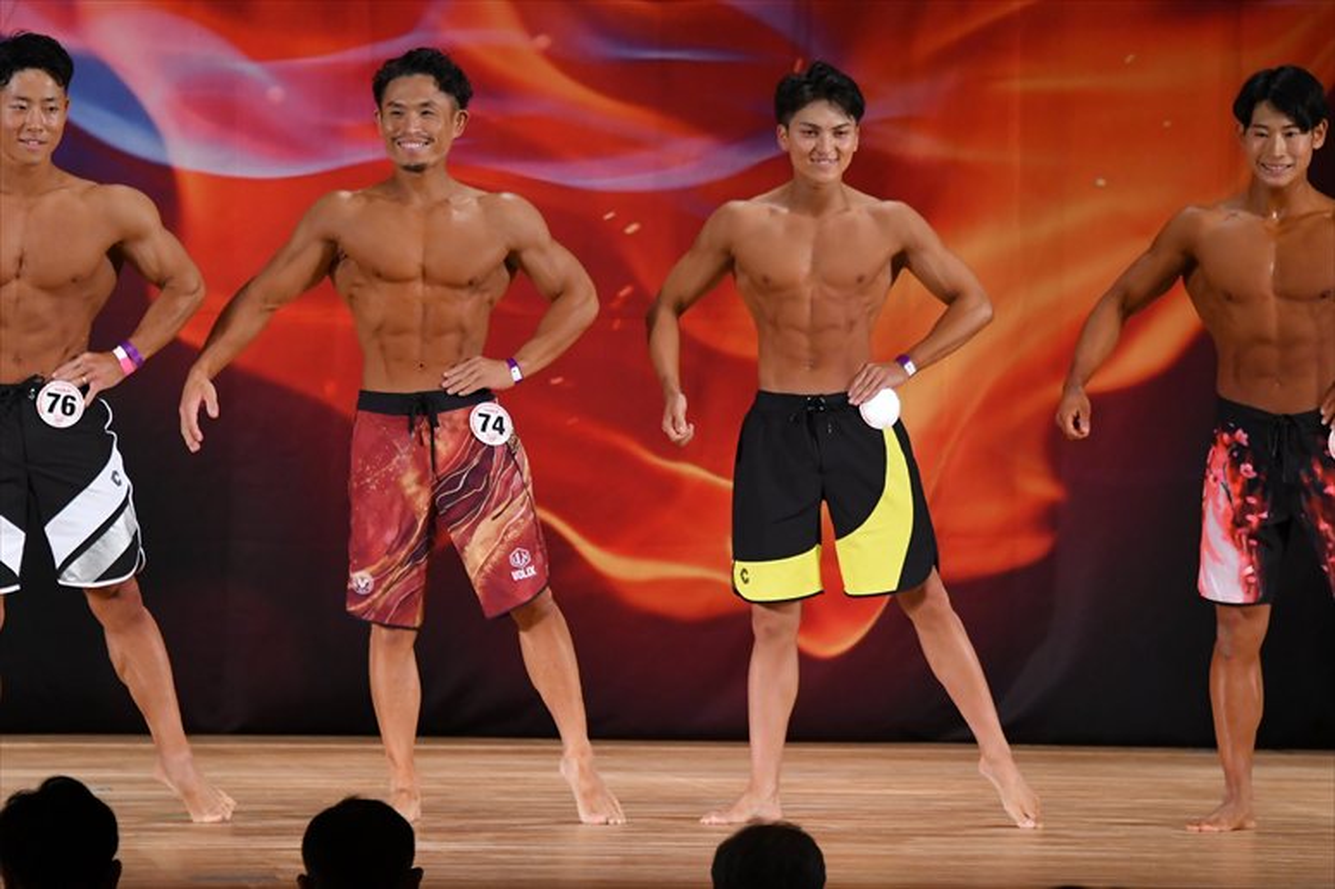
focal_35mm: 255
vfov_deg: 5.4
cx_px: 668
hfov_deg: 8.1
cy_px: 444
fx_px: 9452
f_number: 5.6
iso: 3200
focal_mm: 170
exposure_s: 1/400
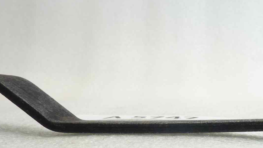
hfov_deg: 32.0
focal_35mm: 65
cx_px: 185
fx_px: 453
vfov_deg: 18.3
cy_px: 120
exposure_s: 1/25
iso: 80
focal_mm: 4.1
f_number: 3.3
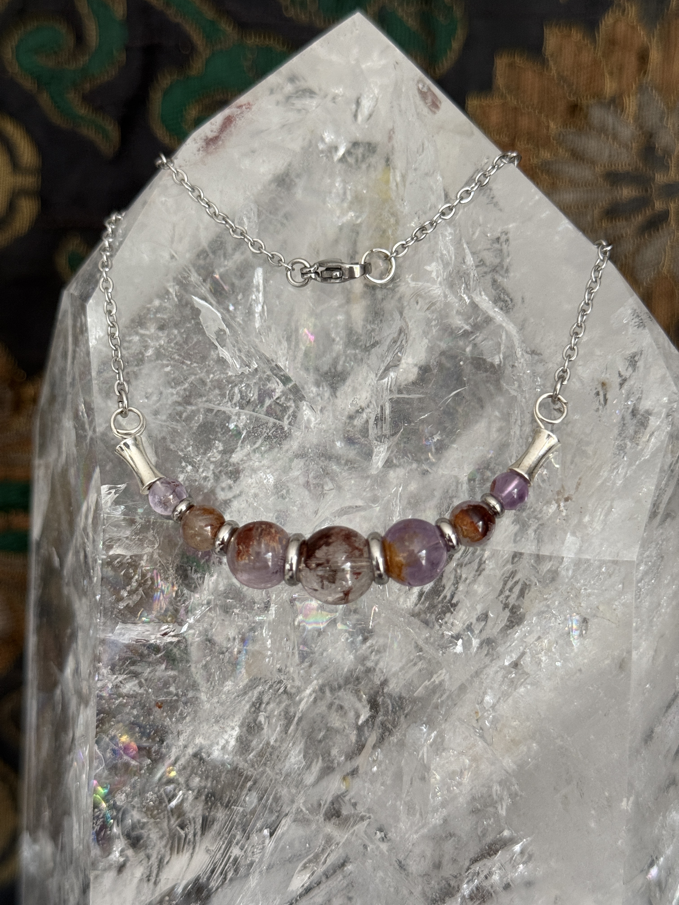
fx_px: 1255
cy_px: 452
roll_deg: -2.3
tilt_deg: -7.8
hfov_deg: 30.3
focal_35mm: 48
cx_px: 340
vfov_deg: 39.7
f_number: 1.78
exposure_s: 1/60
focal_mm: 6.76
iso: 250
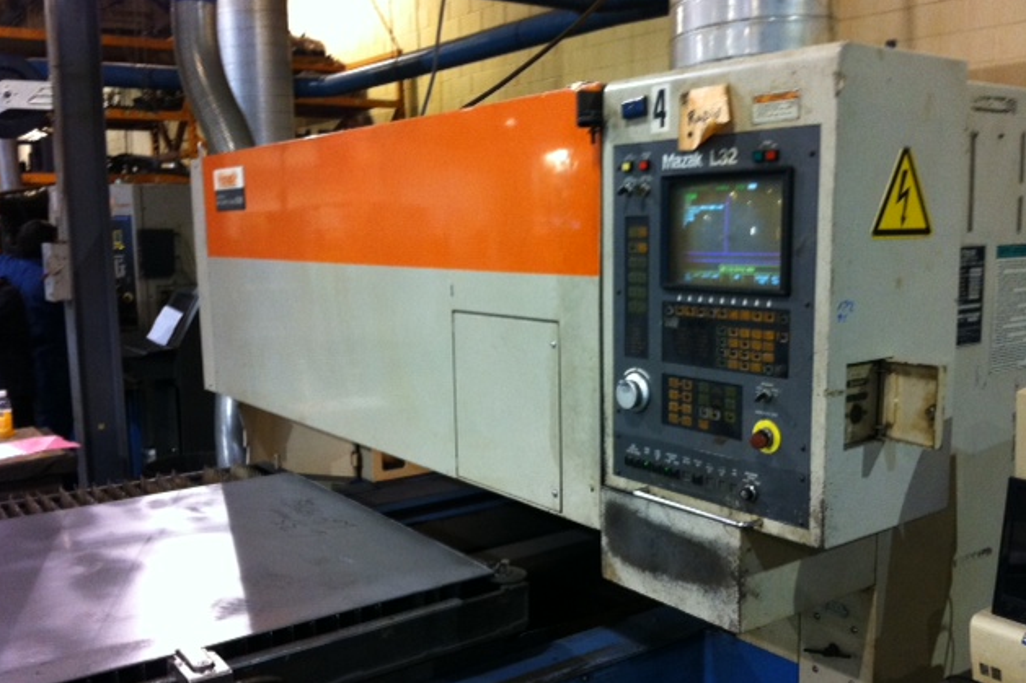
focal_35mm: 37
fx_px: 1054
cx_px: 507
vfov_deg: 35.9
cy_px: 362
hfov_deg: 51.9
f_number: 2.8
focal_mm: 3.85
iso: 200
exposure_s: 1/15
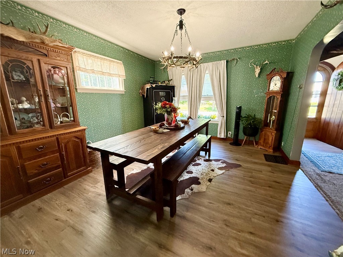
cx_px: 172
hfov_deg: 102.1
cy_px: 128
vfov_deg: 85.7
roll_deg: +0.8
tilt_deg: -11.7
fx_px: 139
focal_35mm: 14
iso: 500
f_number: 2.2
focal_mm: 2.22
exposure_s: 1/120
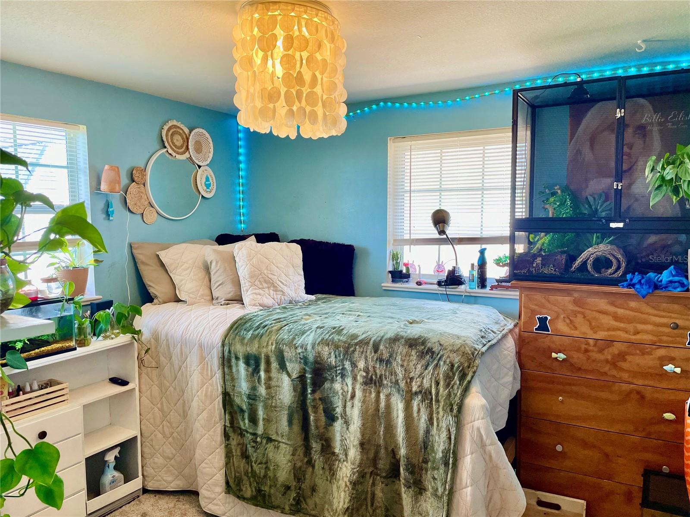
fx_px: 518
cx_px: 345
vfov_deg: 53.1
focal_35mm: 26
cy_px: 258
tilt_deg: -6.1
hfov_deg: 67.3
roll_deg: +1.1
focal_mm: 4.2
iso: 125
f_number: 1.6
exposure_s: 1/104
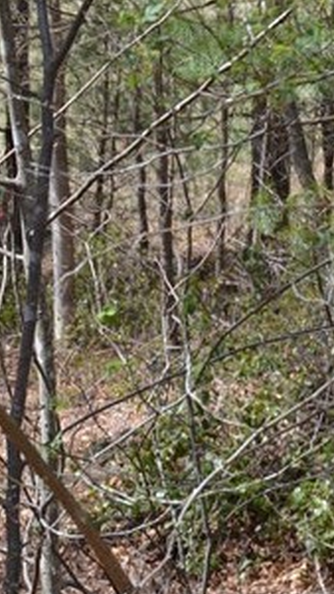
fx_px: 3128
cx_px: -336
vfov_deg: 10.8
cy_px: 346
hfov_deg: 6.0
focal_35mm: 199
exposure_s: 1/160
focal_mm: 35
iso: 100
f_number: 6.3
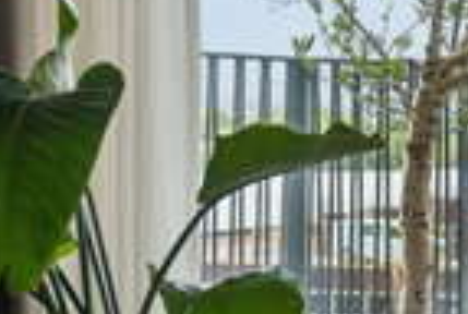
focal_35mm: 171
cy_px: 226
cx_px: 556
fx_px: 2234
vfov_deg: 8.0
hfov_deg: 11.7
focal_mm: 39
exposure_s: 1/640
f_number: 4
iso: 200
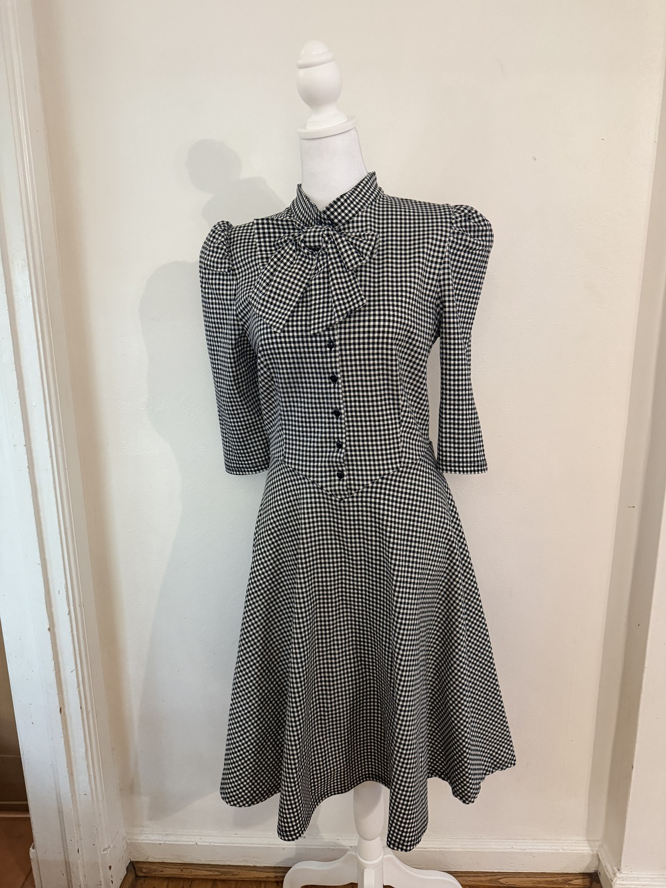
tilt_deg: -13.5
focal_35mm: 24
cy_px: 444
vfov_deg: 71.6
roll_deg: +0.5
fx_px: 616
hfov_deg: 56.8
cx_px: 333
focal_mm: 6.76
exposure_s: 1/60
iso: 500
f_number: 1.78
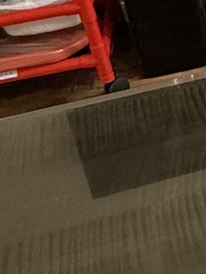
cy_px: -30
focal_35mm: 86
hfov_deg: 13.9
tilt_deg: -24.9
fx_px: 682
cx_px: 437
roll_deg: +1.9
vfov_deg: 21.5
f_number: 2.2
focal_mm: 2.22
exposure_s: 1/60
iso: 400
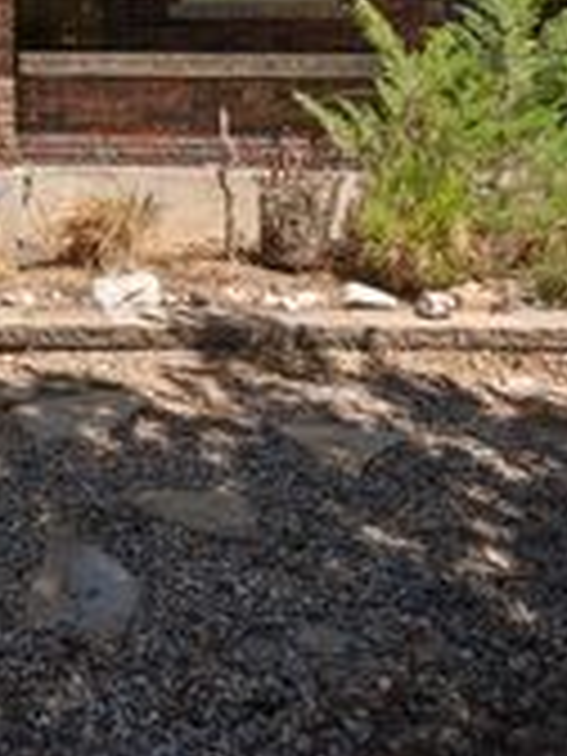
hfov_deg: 30.2
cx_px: -126
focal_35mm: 40
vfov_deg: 41.2
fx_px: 874
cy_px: 11
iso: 500
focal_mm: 14
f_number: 7.1
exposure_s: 1/640
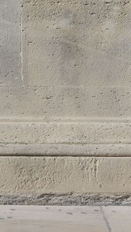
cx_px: -11
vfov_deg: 7.9
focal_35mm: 255
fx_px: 1576
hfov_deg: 4.7
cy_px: -321
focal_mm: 45
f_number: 10
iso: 200
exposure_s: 1/320
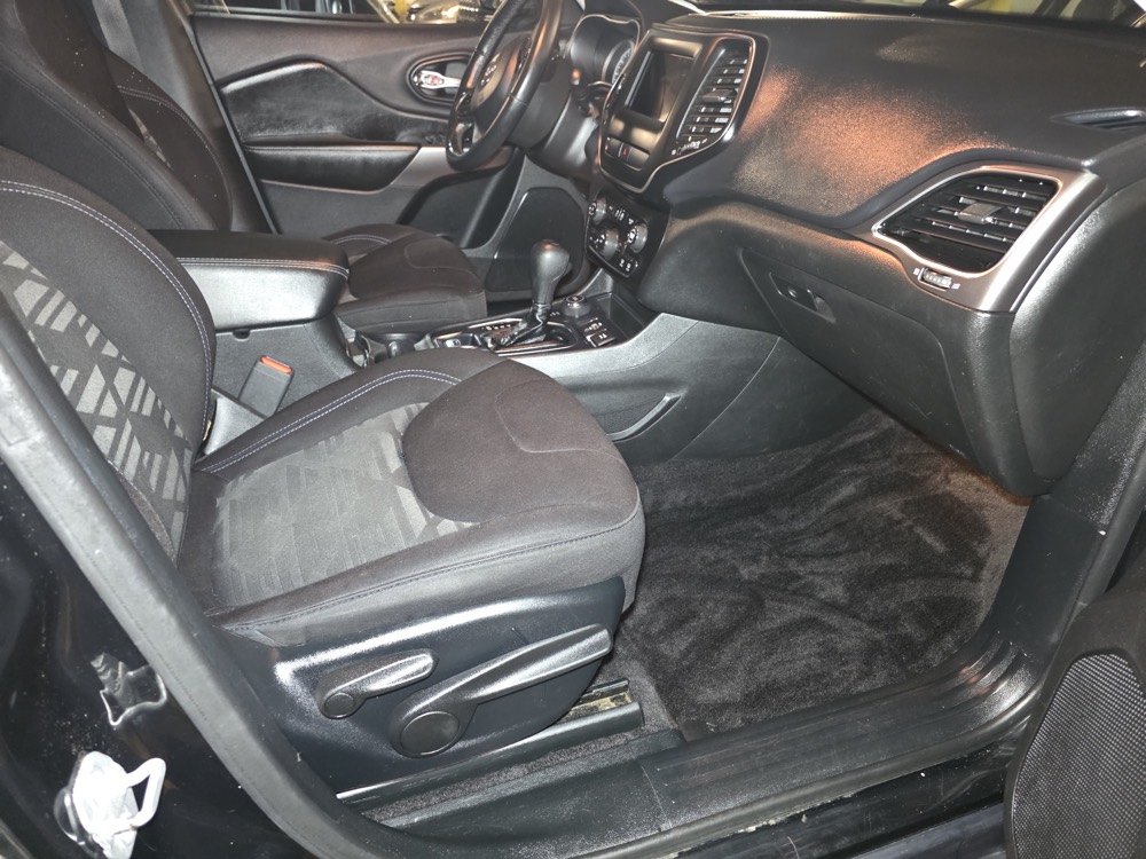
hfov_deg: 73.9
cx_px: 573
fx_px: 761
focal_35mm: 23
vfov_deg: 58.9
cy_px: 430
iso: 1600
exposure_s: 1/12
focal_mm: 6.3
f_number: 1.7
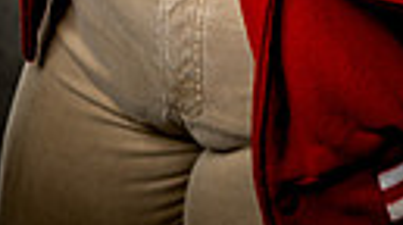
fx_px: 1952
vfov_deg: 6.1
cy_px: -456
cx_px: 362
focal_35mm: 183
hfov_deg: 11.7
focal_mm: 50
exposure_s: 1/250
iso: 250
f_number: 4.5
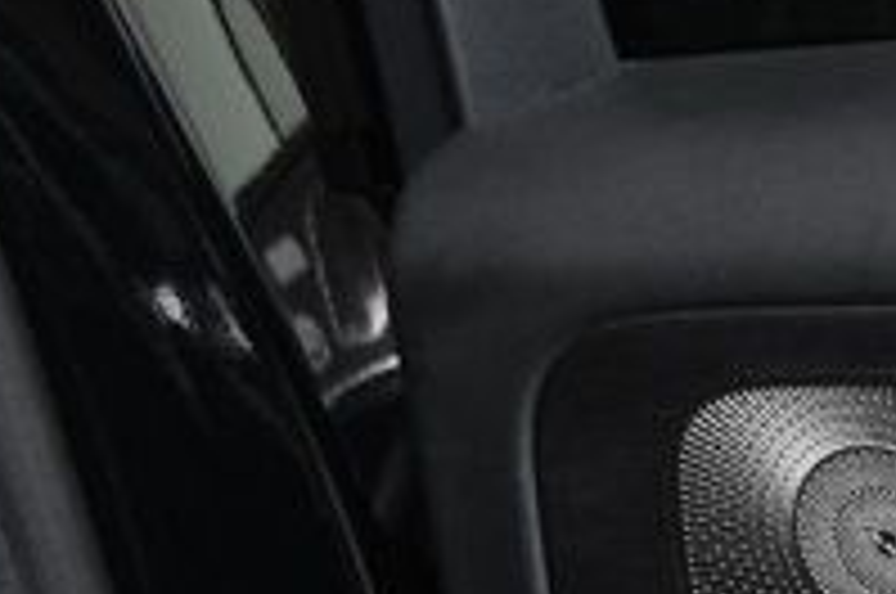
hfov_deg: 10.4
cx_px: 2166
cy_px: 1071
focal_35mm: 170
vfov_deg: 7.8
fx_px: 4224
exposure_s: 1/160
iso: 100
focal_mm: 22
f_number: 3.5
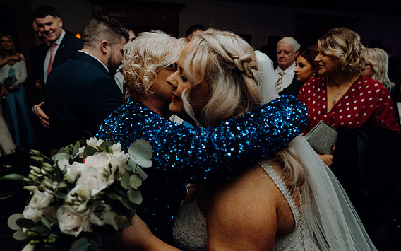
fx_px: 273
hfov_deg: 72.5
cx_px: 198
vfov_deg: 49.3
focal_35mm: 25
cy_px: 126
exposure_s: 1/160
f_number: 3.5
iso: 2500
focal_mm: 24
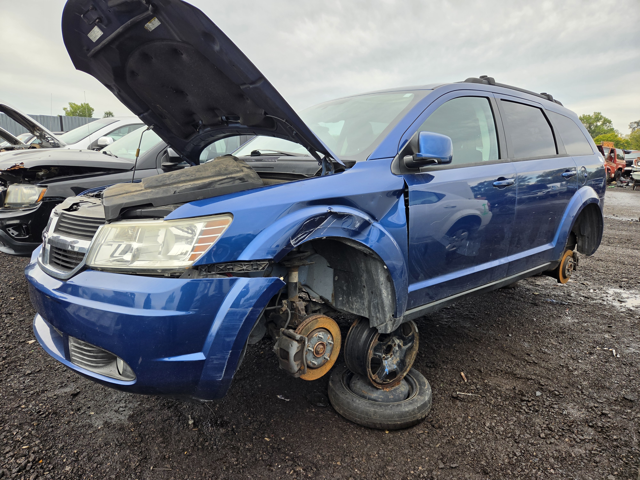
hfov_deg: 73.9
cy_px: 240
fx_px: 425
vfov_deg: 58.9
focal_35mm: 23
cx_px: 320
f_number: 1.8
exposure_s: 1/738
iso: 80
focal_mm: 5.4
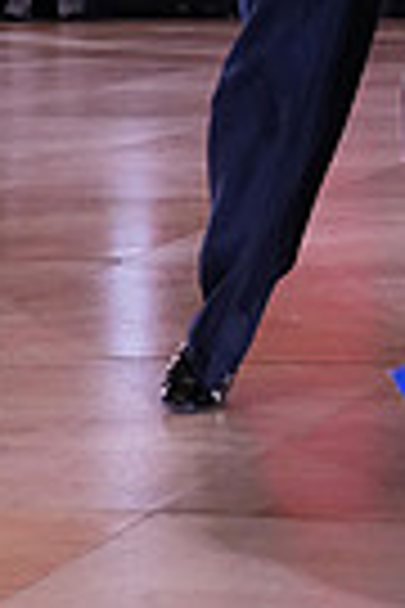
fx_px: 2531
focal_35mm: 150
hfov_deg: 9.0
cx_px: 524
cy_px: -297
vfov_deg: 13.0
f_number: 5
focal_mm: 35
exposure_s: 1/250
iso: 2500
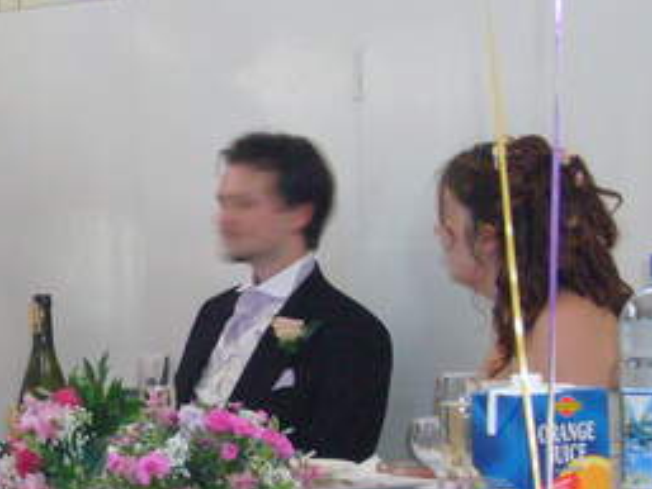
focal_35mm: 157
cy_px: 317
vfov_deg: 9.5
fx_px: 2959
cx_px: -94
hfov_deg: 12.3
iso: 200
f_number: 4.1
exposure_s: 1/10
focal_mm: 10.3
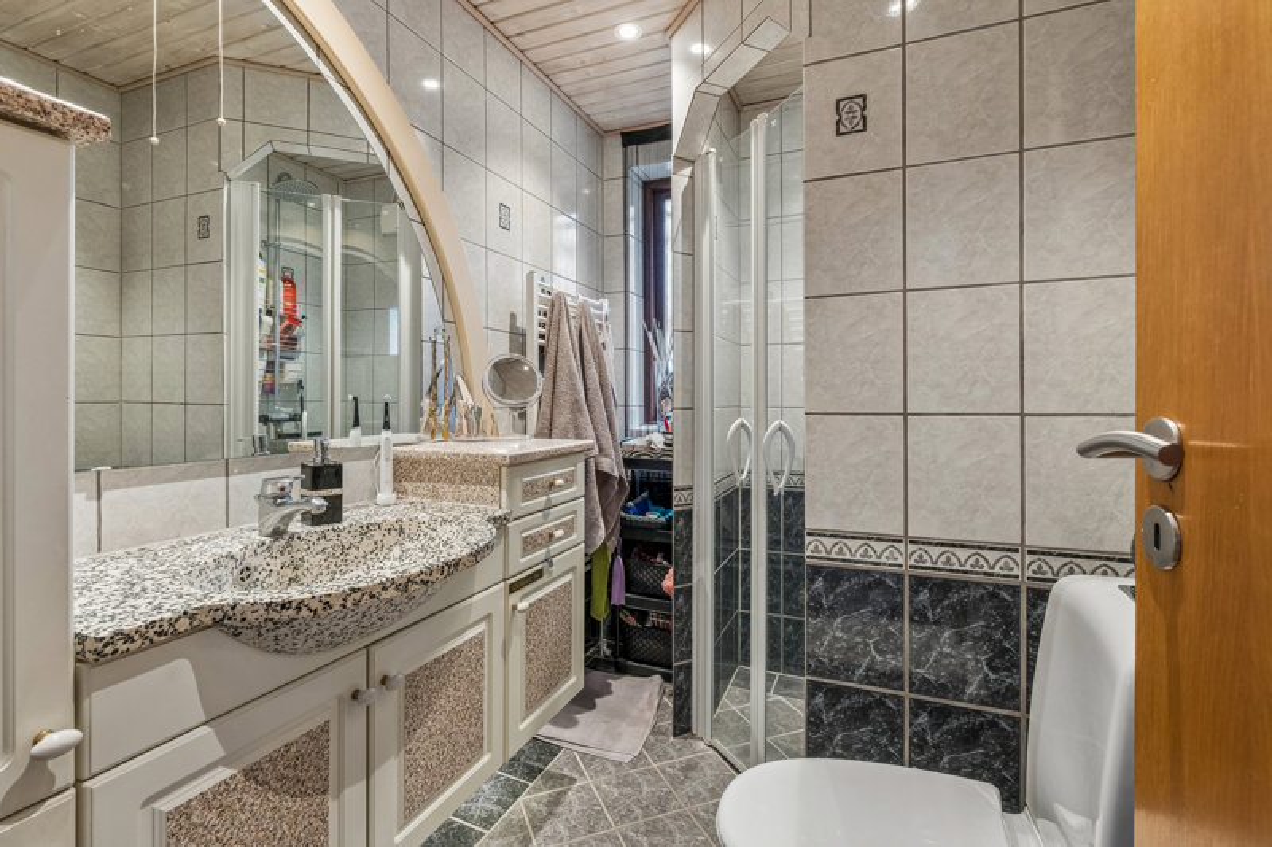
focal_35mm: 16
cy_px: 424
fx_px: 583
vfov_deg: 72.0
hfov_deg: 95.0
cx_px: 636
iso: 500
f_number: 8
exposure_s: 1/13
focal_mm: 11
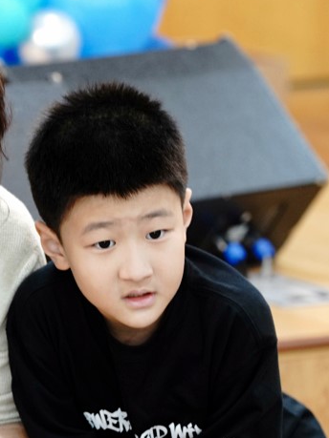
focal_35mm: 279
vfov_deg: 7.1
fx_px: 3537
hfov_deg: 5.3
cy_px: 272
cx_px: 1
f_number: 4.5
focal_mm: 148
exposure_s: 1/60
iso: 2000
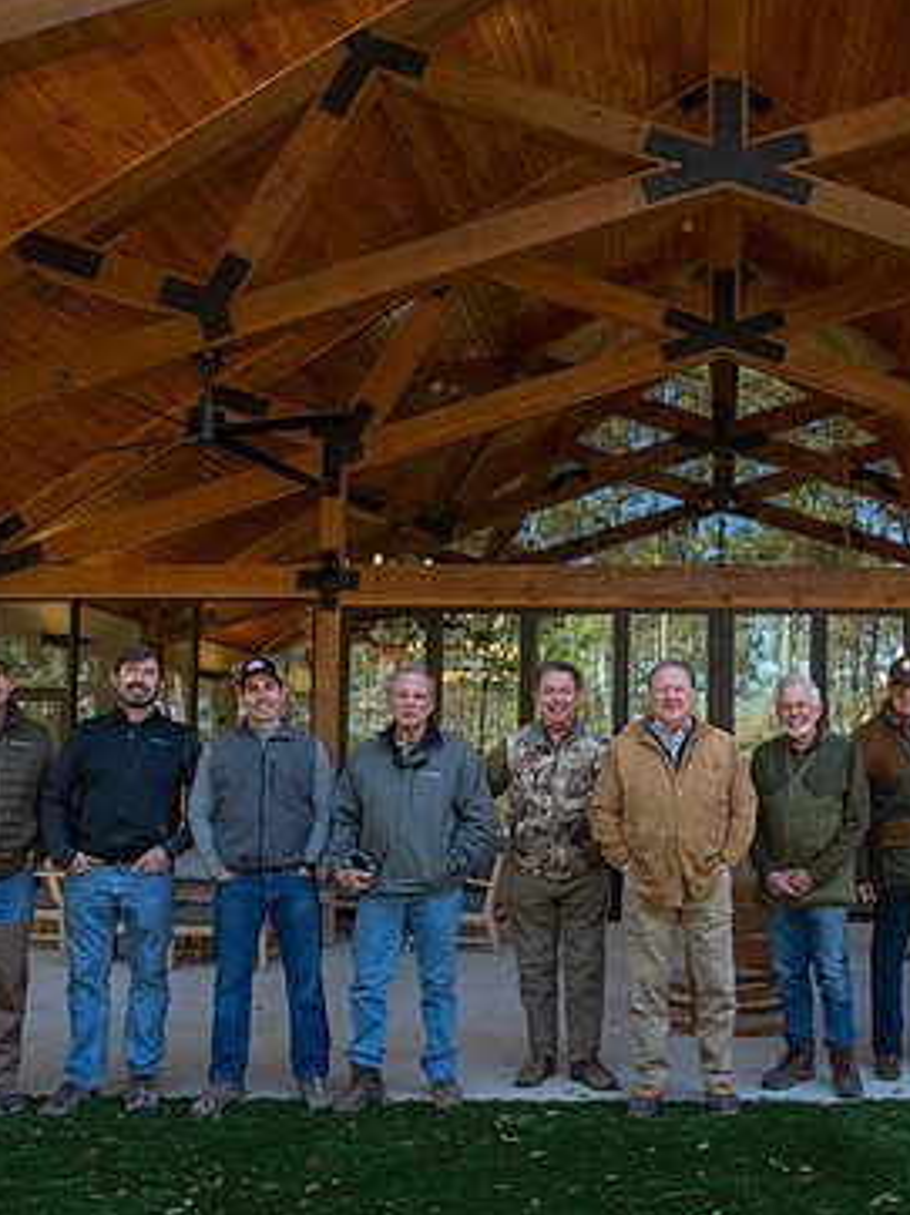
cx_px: 748
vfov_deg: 57.9
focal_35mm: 31
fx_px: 1088
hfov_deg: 43.0
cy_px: 727
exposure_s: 1/200
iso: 400
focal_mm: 17
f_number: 6.3
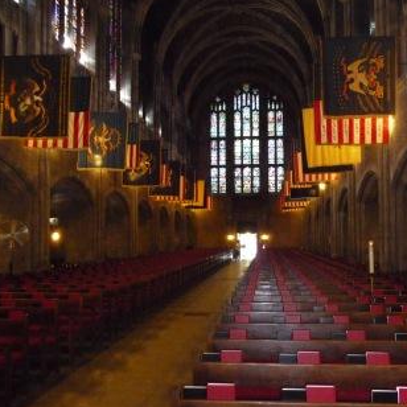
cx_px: 217
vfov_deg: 46.0
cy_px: 222
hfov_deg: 46.0
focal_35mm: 36
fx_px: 479
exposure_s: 1/30
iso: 1000
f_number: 3.3
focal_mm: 4.7
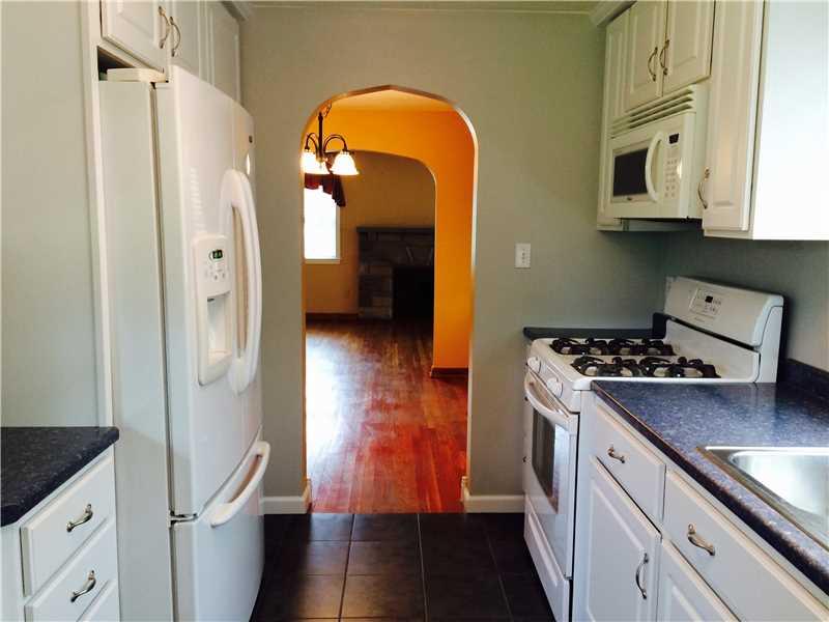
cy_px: 311
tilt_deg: -10.2
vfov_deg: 48.2
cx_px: 414
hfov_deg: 61.7
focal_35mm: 29
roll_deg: -0.9
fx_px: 695
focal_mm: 4.15
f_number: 2.2
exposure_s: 1/30
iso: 64
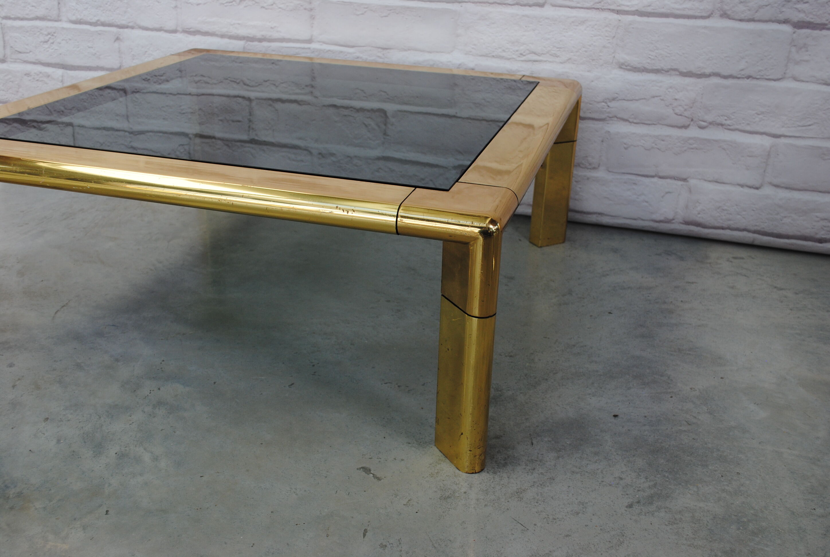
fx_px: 832
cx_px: 415
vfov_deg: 37.0
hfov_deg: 53.0
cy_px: 278
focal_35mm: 36
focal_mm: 24
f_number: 5.6
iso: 180
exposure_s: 1/125
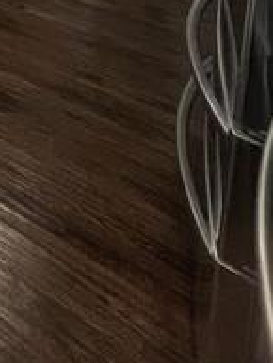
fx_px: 452
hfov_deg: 24.5
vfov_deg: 26.3
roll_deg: +1.2
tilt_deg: -5.1
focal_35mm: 43
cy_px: -220
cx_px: -156
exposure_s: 1/60
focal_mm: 1.57
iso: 160
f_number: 1.8
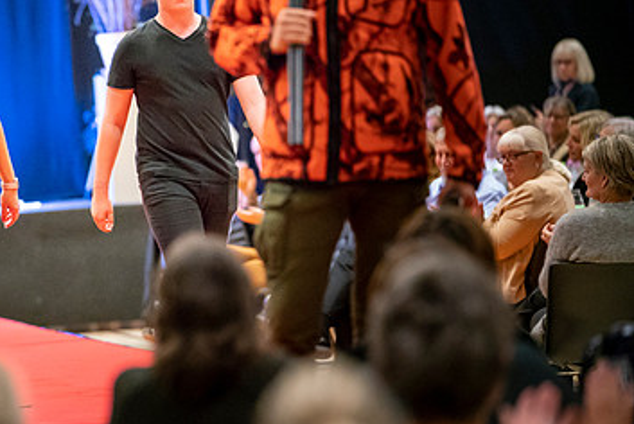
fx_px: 4917
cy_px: 231
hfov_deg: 7.4
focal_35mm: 279
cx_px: 115
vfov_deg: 4.9
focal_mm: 170
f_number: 2.8
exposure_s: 1/200
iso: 16000
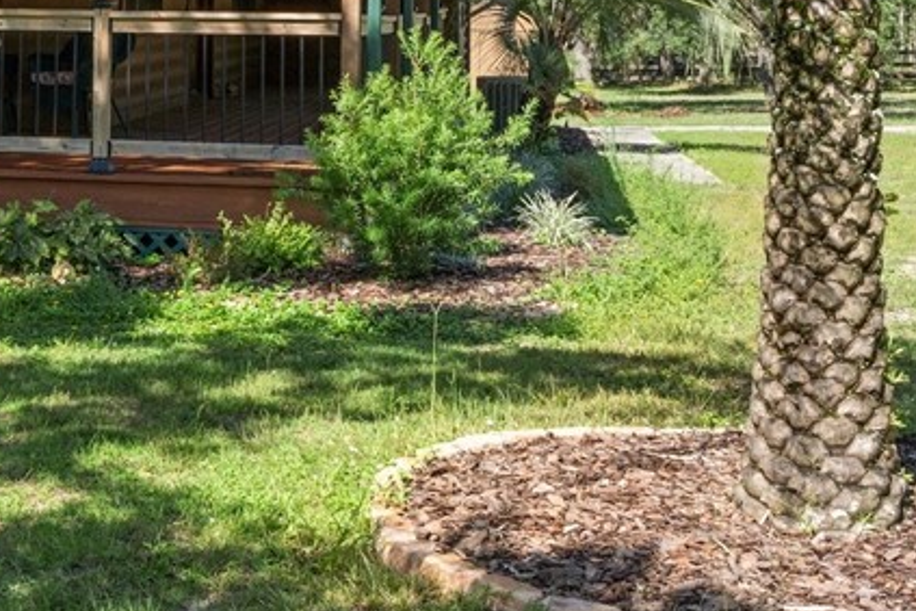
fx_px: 1959
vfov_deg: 17.3
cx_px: -35
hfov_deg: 24.9
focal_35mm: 77
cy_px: -12
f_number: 8
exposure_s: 1/160
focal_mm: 20
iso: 250
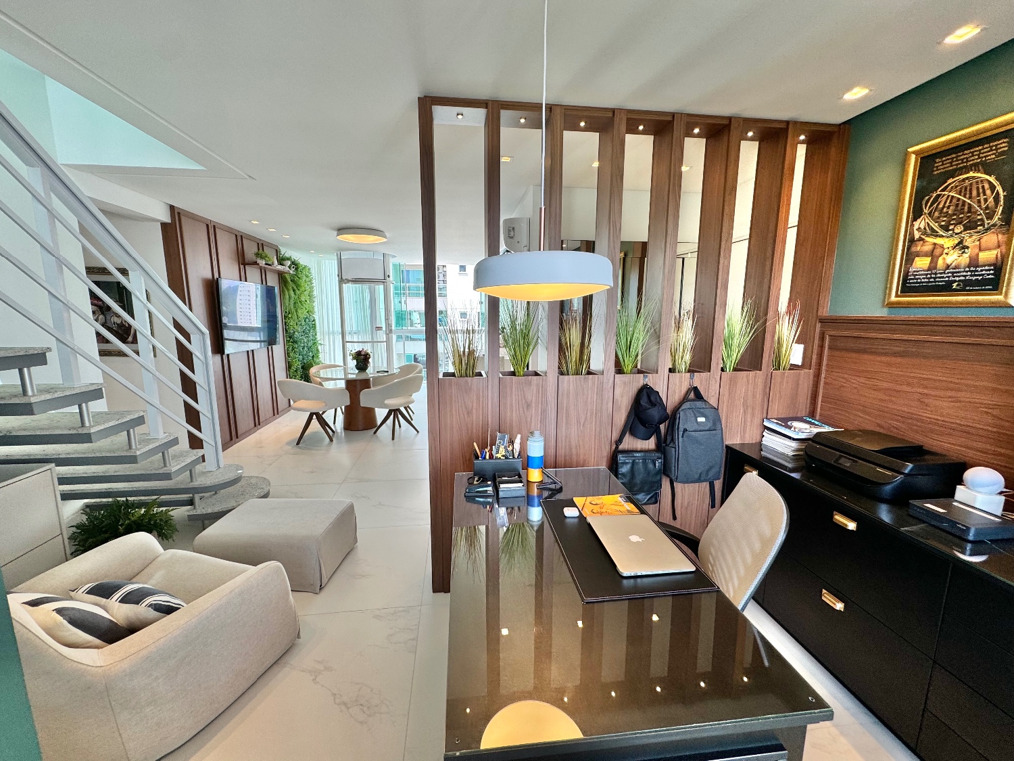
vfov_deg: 85.7
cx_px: 507
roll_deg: -0.3
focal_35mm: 14
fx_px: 410
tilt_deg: -9.2
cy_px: 380
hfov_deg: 102.1
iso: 50
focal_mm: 2.22
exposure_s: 1/120
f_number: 2.2
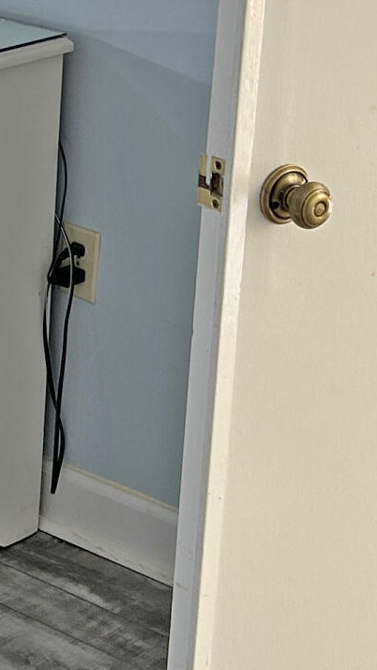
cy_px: 42
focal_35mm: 119
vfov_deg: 17.7
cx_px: -249
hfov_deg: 9.8
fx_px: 2113
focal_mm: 5.7
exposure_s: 1/60
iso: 80
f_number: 1.5
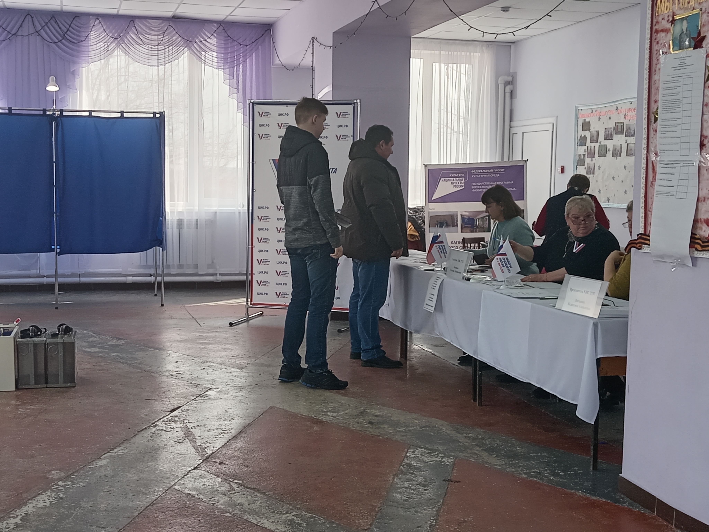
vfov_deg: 29.7
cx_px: 354
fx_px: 1004
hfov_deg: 38.9
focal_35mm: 49
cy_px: 266
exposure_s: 1/100
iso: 187
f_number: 1.8
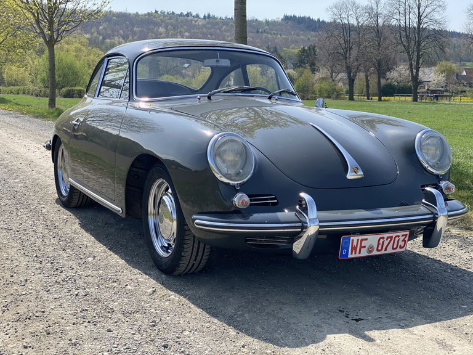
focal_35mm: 52
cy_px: 178
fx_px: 711
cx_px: 236
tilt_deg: -6.7
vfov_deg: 28.0
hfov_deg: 36.8
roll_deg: -0.5
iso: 20
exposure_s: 1/888
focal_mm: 6
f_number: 2
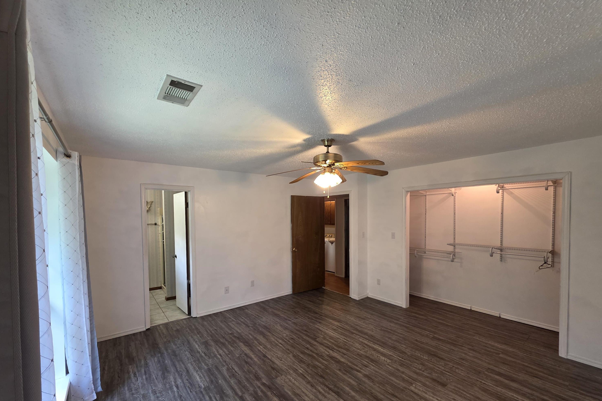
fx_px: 234
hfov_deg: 104.2
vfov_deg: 80.8
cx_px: 293
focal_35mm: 14
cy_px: 226
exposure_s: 1/60
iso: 250
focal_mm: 2.2
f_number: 1.9
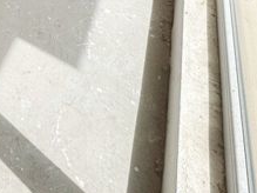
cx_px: -91
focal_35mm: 45
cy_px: -86
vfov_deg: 25.4
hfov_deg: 30.9
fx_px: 334
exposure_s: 1/620
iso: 40
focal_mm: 2.22
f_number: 2.2
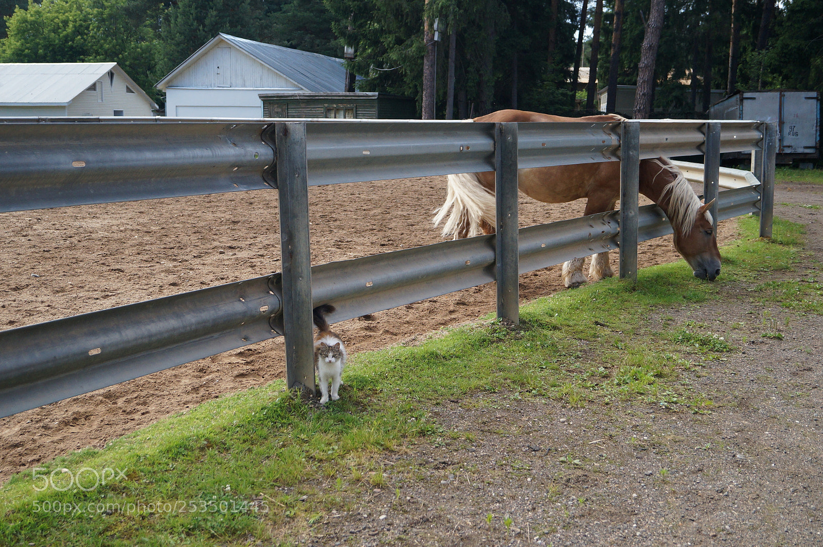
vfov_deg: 34.1
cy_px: 274
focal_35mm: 39
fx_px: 891
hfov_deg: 49.6
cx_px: 412
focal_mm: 26
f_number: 4
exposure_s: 1/2000
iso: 640
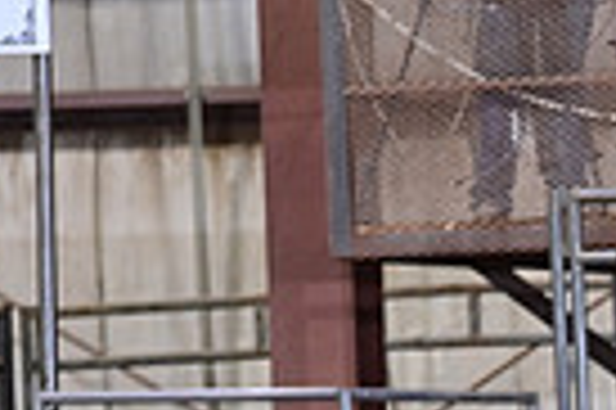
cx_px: 805
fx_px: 14493
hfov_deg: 2.4
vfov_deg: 1.6
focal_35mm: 848
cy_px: 831
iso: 1600
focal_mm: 200
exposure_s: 1/250
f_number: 3.5
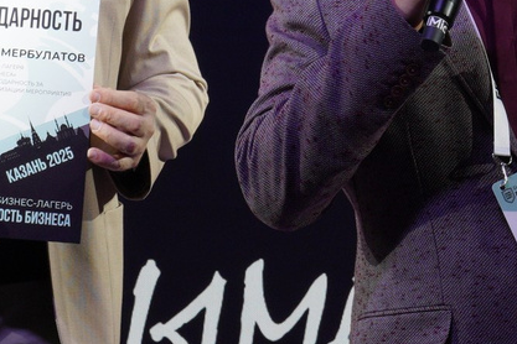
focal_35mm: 276
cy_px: 256
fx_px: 3963
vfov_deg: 5.0
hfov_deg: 7.5
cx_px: 360
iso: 320
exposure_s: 1/125
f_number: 7.1
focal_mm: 45
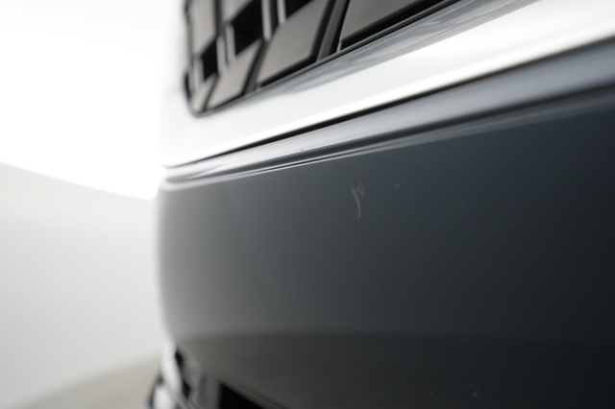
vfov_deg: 46.4
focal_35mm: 28
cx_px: 308
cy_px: 204
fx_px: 478
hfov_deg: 65.5
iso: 4000
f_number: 4.5
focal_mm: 28
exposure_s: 1/100
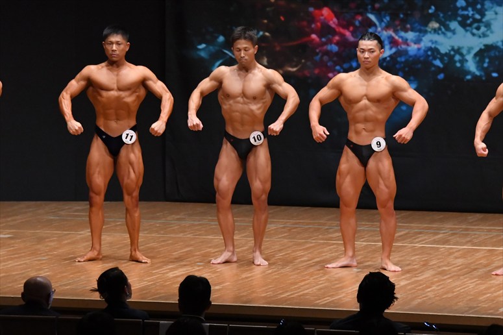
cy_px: 168
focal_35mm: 225
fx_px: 3142
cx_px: 252
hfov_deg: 9.2
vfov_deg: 6.1
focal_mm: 150
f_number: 5.6
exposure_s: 1/400
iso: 6400
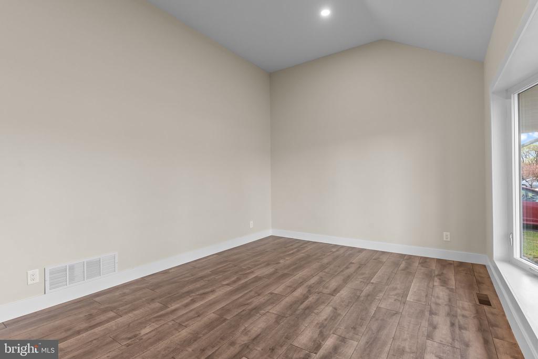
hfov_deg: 93.3
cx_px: 269
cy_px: 180
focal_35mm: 17
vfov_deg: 70.5
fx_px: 254
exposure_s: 1/13
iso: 500
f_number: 8
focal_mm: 17
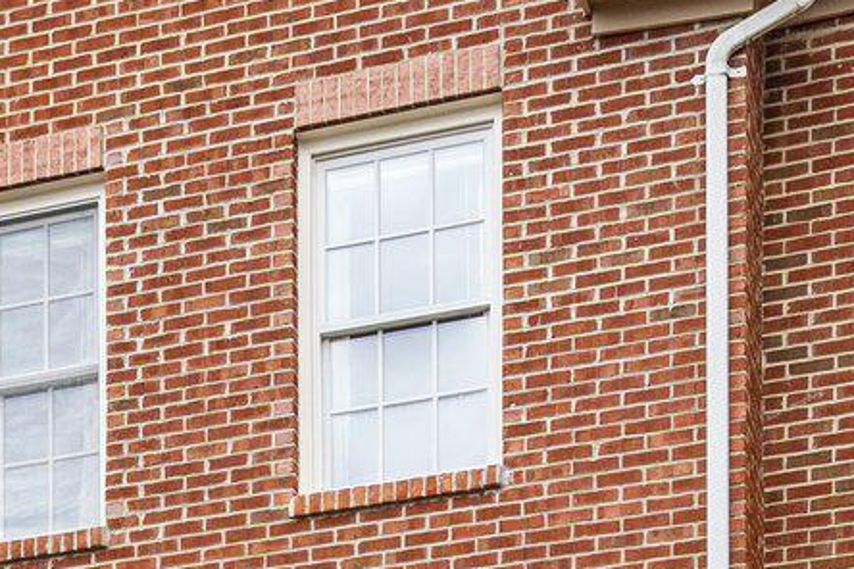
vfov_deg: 11.1
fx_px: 2846
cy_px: 735
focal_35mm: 120
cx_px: -6
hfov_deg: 16.7
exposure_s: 1/125
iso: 250
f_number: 14
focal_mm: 26
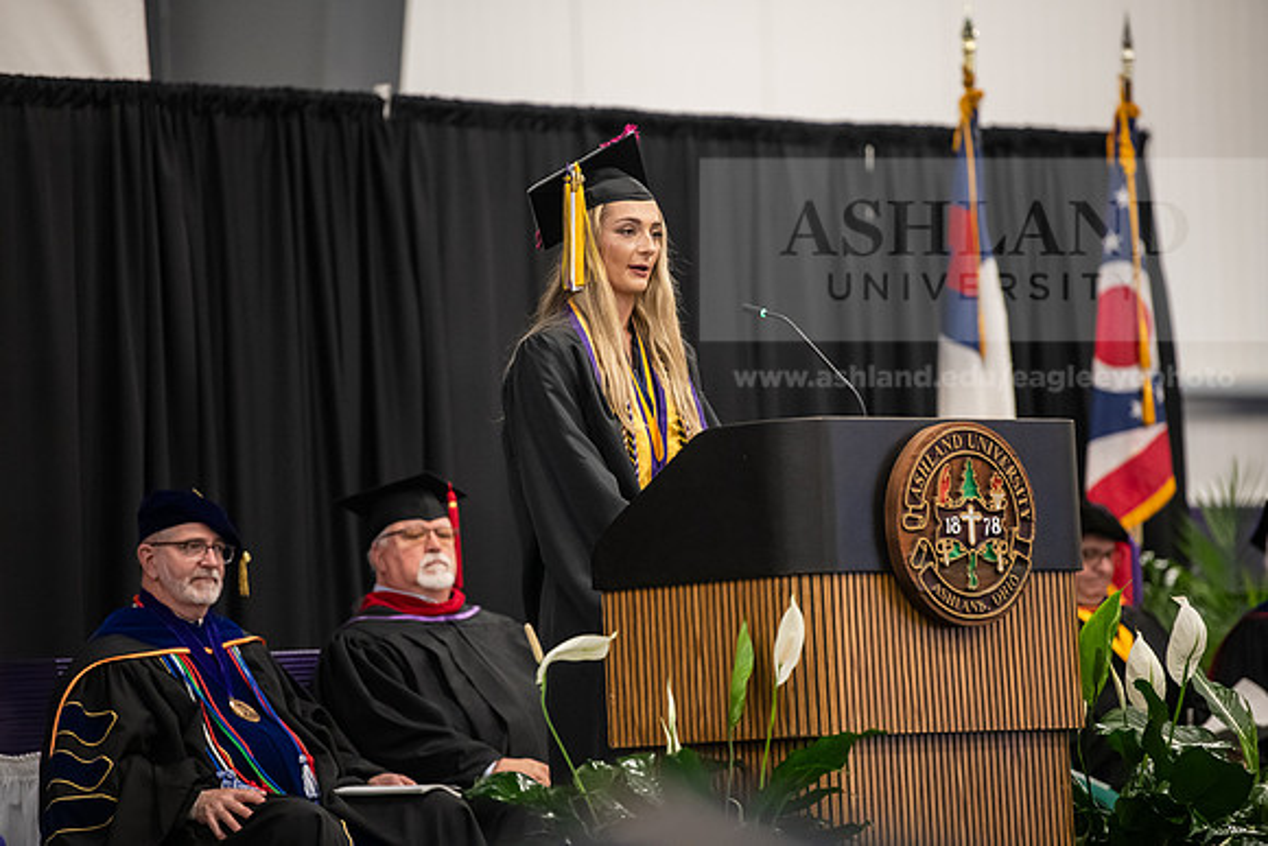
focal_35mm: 200
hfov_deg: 10.3
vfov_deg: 6.9
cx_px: 634
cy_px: 423
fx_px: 7046
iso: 3200
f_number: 3.2
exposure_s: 1/200
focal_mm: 200
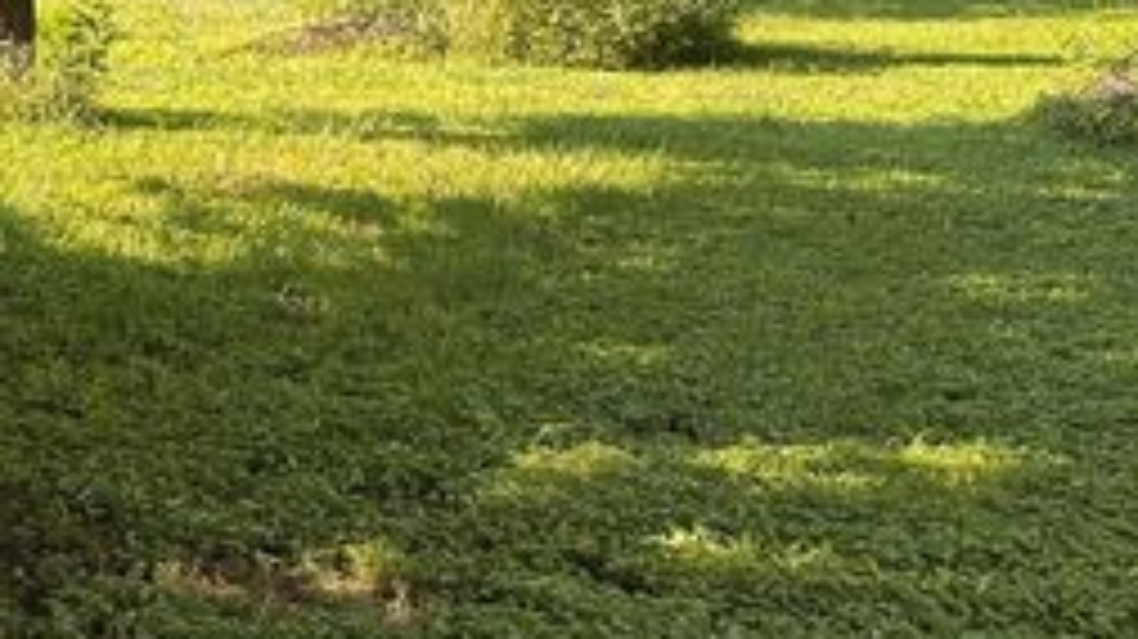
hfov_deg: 30.5
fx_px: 2081
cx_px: 423
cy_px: -605
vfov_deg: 14.7
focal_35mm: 69
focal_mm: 6.86
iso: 80
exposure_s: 1/458
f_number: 1.78
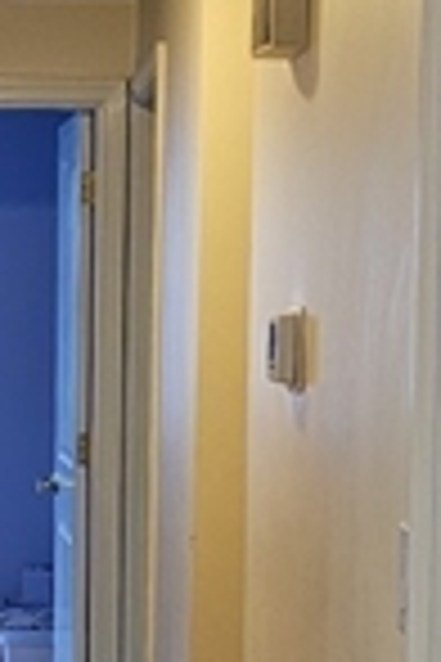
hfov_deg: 10.9
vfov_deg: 16.4
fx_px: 2297
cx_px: 27
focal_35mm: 125
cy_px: 419
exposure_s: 1/120
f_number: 1.7
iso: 640
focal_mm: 6.3
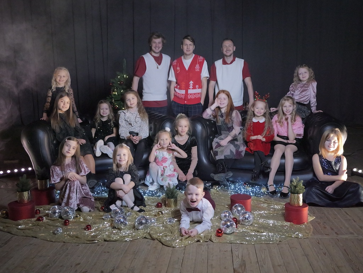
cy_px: 136
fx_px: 378
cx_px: 182
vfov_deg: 39.7
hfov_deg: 51.3
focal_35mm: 36
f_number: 1.7
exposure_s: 1/500
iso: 8000
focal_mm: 18
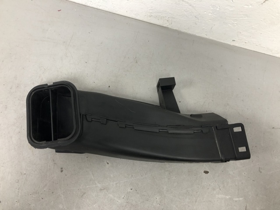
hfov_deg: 63.4
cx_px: 140
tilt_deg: -75.0
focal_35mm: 28
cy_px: 105
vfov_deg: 49.7
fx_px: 226
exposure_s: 1/20
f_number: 1.8
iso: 40
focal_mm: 4
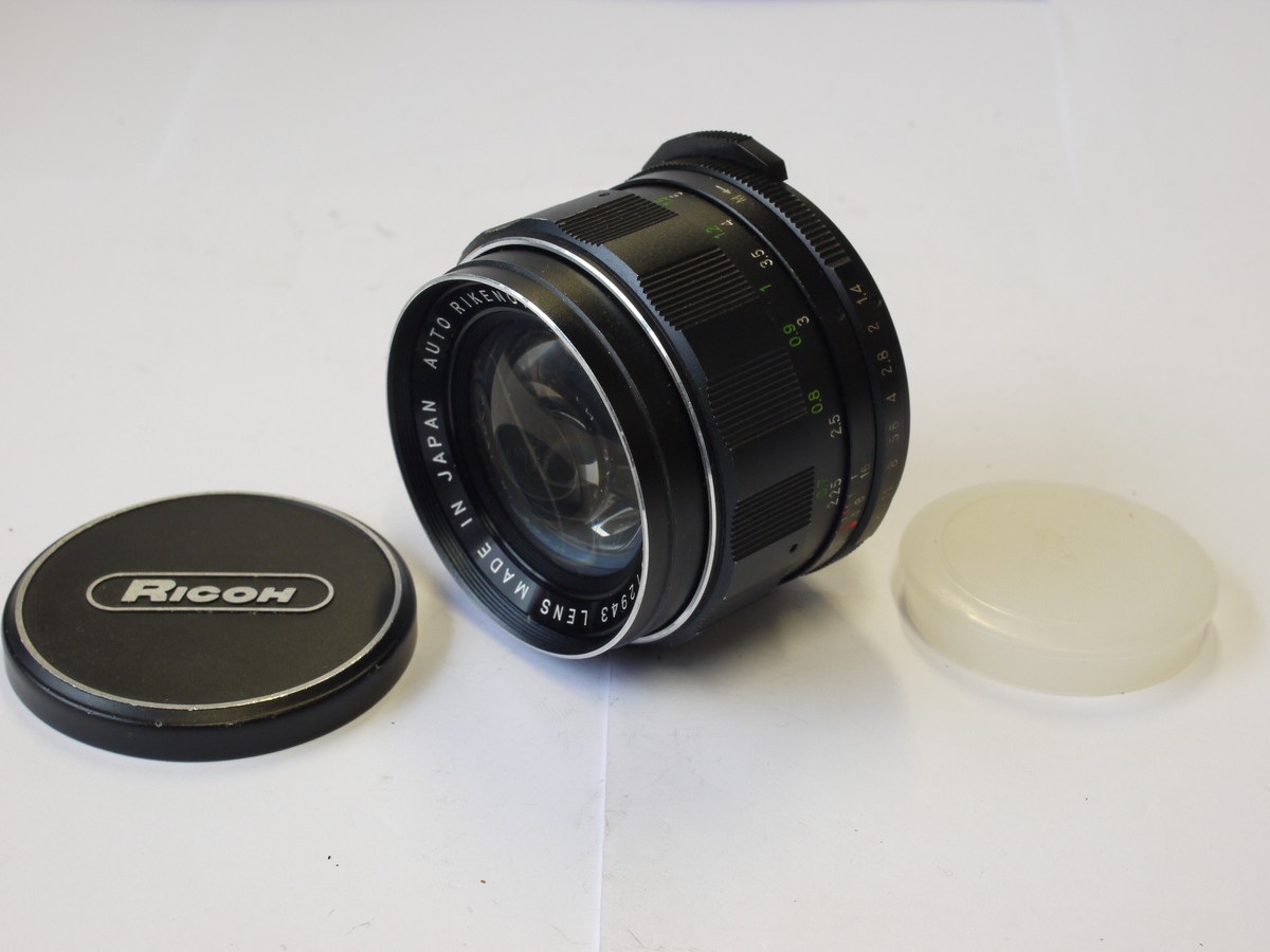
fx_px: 2201
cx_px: 635
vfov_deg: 24.4
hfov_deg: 32.2
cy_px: 476
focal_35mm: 60
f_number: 10
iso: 400
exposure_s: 1/20
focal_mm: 30
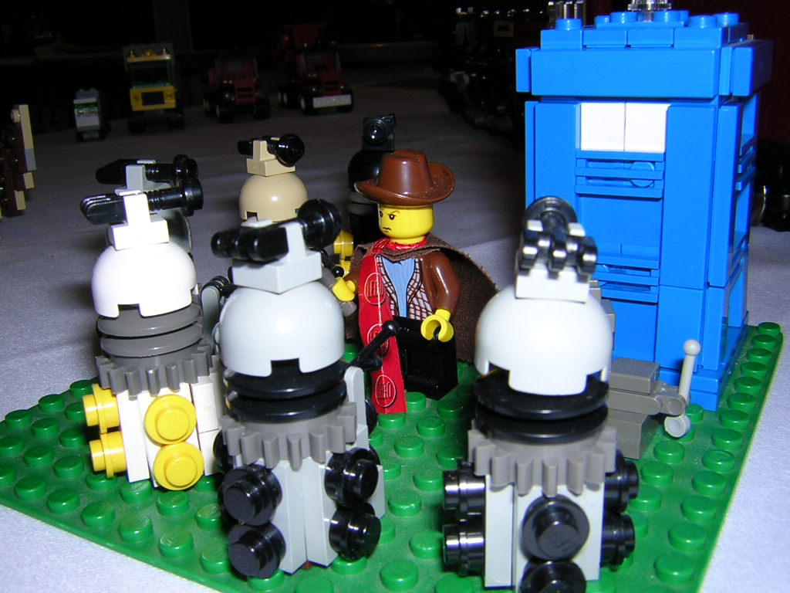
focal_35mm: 36
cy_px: 296
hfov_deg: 51.4
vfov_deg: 39.7
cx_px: 395
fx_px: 822
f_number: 5.2
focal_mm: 4.7
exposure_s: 1/60.1
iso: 100
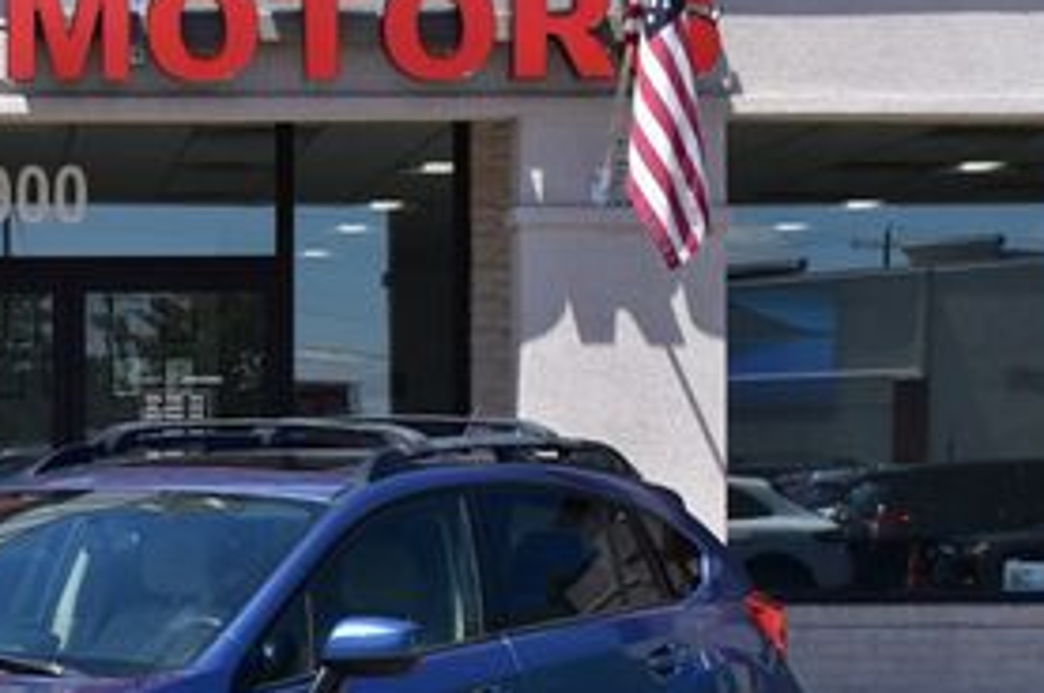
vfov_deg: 12.3
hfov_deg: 18.0
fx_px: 3215
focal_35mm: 111
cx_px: 4
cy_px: 542
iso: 400
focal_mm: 32
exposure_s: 1/500
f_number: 11
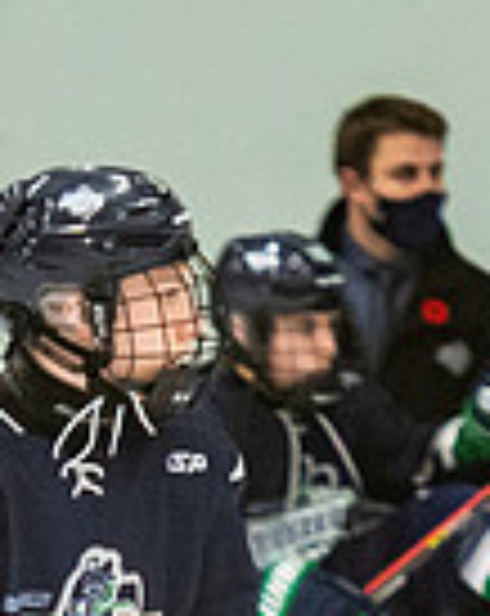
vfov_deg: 1.9
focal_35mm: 1011
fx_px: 18389
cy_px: 930
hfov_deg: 1.5
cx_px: -15
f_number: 2.8
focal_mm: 145
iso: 2000
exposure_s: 1/640
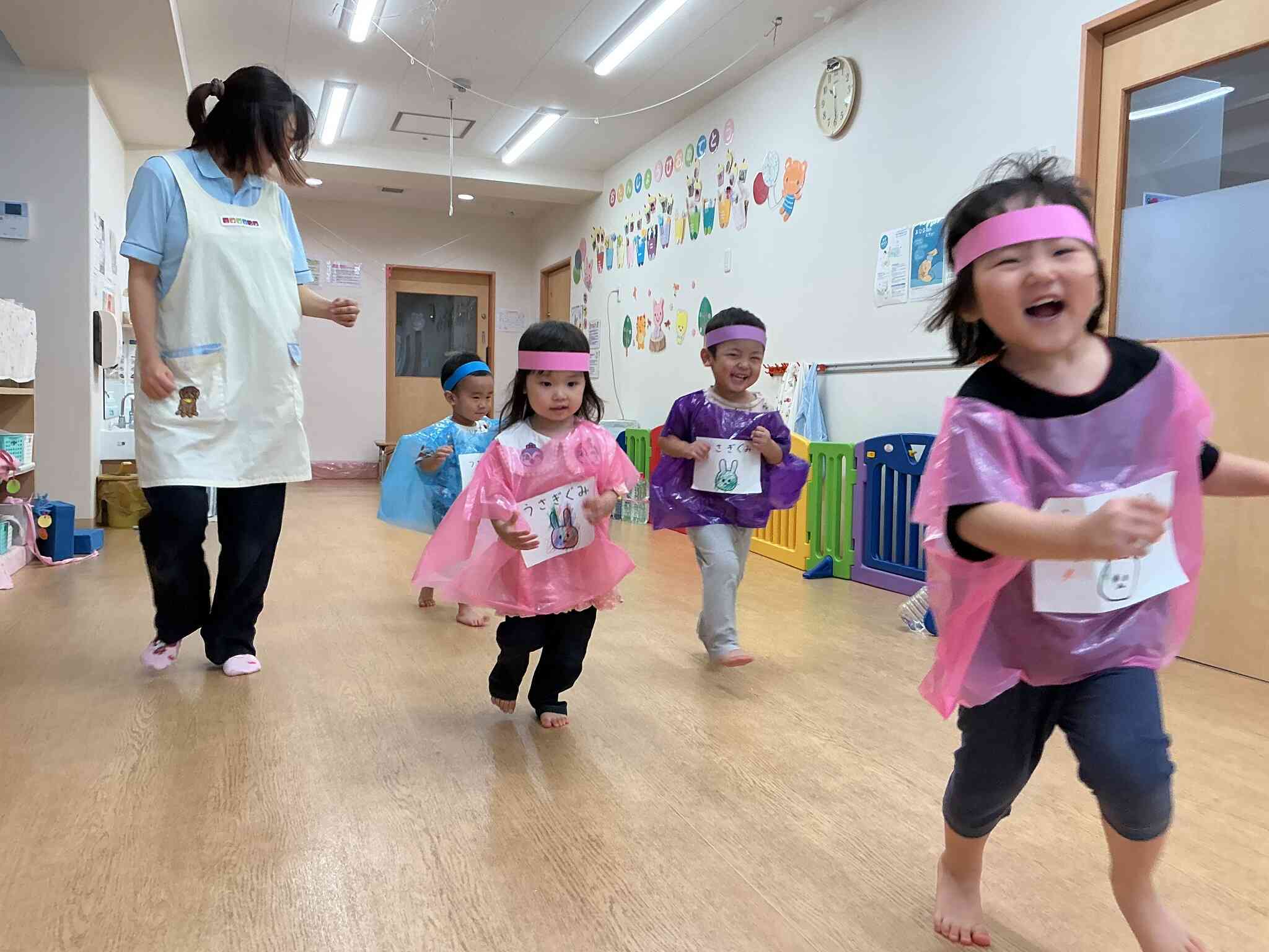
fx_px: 1063
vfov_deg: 48.2
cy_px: 476
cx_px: 634
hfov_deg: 61.7
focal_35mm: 29
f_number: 1.8
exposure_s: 1/120
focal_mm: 3
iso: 40
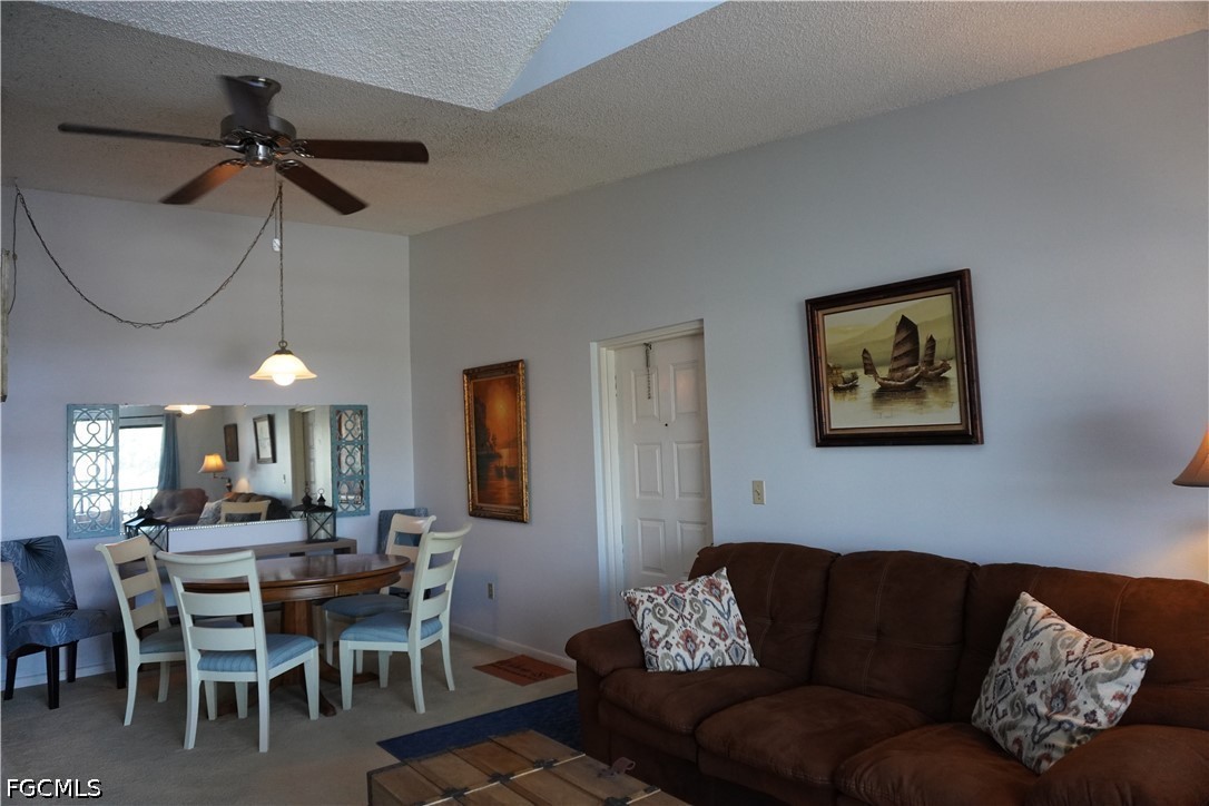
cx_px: 604
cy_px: 403
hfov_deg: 73.7
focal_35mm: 24
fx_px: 806
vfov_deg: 53.1
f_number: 4
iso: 1600
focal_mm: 16
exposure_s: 1/160
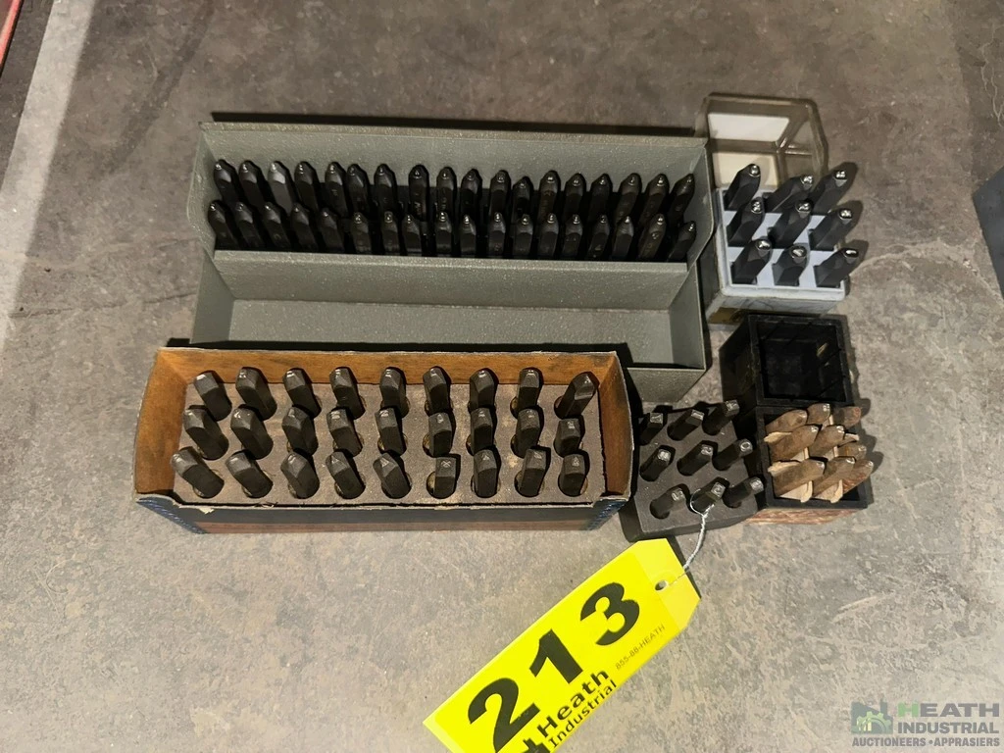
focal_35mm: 24
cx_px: 502
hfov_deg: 71.6
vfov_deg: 56.8
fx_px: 696
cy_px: 376
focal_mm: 6.86
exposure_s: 1/26
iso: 100
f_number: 1.78
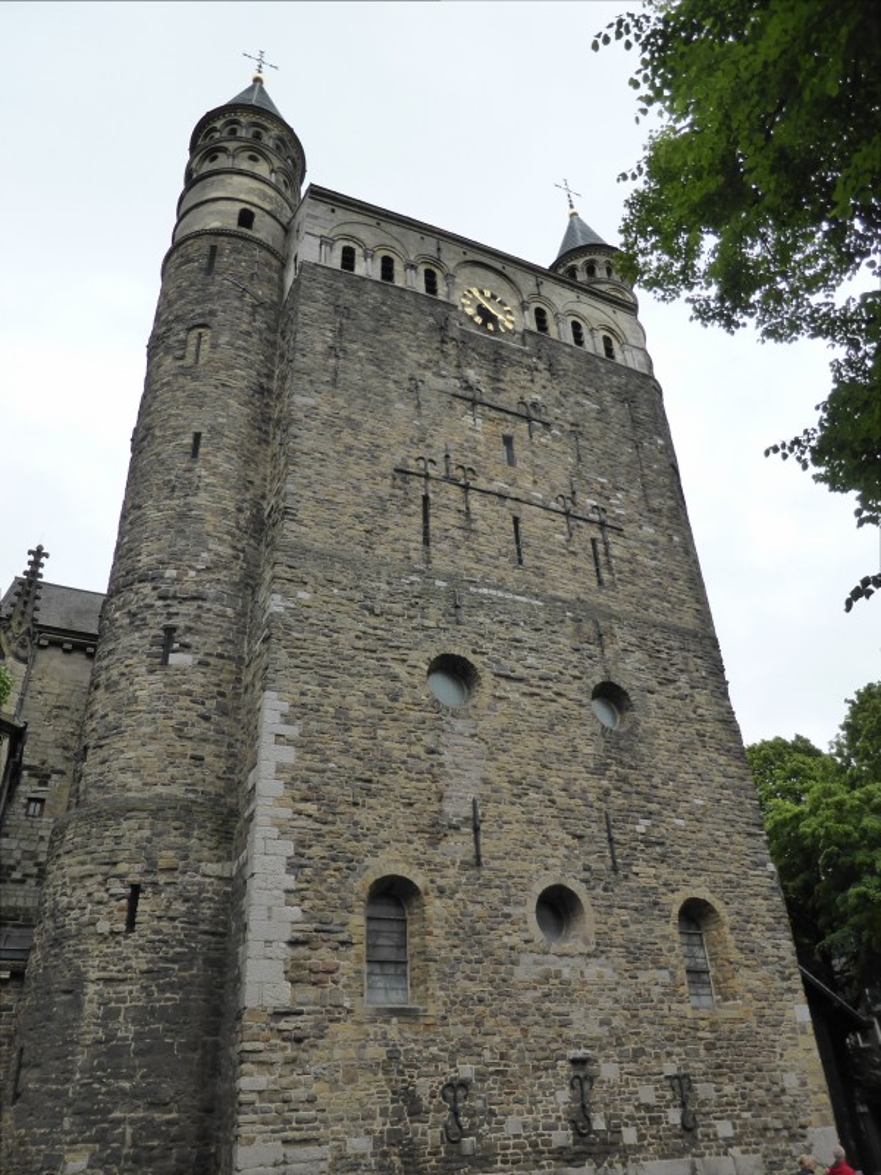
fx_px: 848
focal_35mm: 25
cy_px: 588
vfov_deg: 69.4
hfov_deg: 54.9
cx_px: 440
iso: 200
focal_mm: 4.3
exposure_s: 1/500
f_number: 3.3
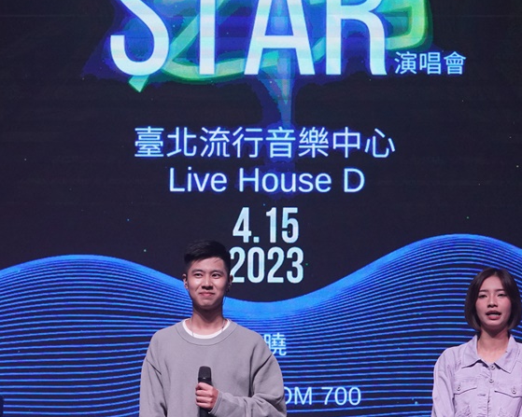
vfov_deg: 9.4
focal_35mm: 164
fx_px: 2533
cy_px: 161
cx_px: 216
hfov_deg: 11.8
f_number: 5
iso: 1600
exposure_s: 1/200
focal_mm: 61
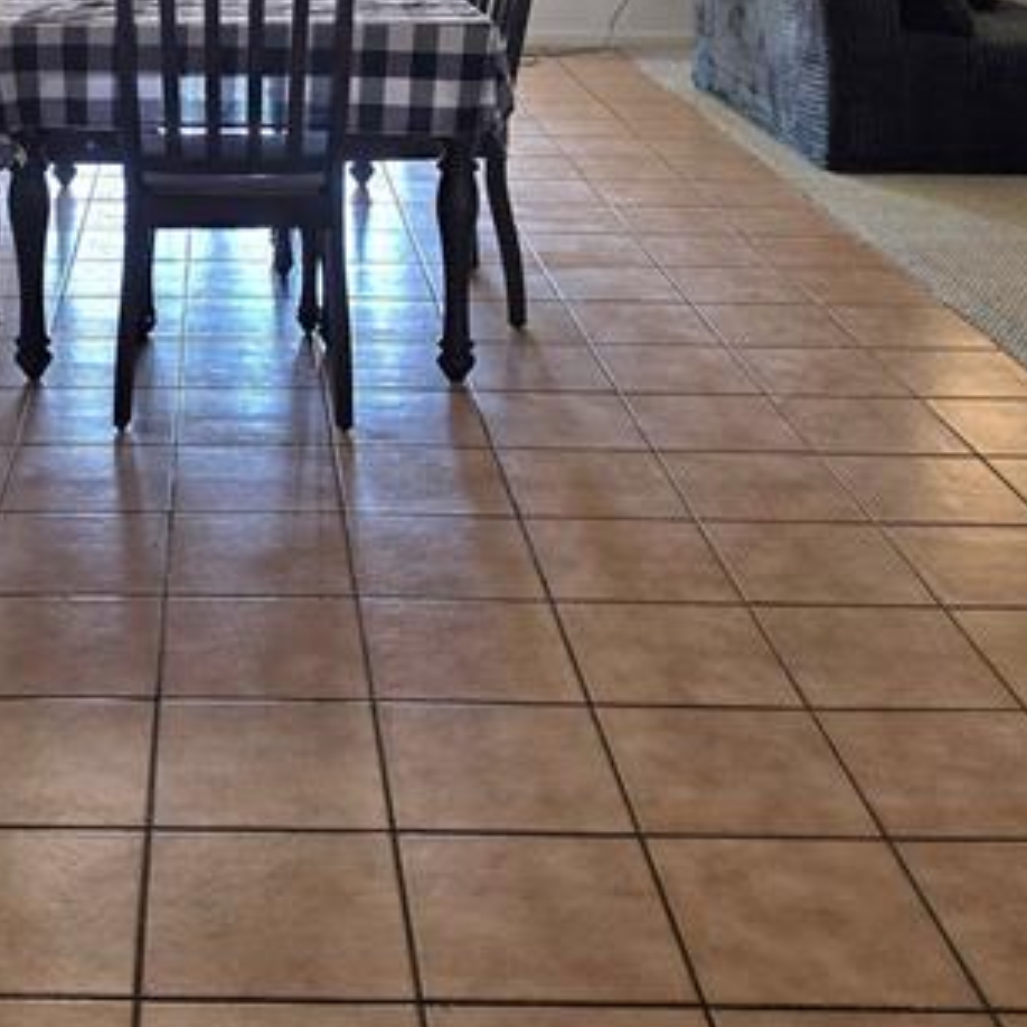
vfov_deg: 30.8
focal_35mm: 51
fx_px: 1712
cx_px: 185
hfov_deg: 32.4
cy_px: -17
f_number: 1.4
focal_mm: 6.5
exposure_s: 1/120
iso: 160
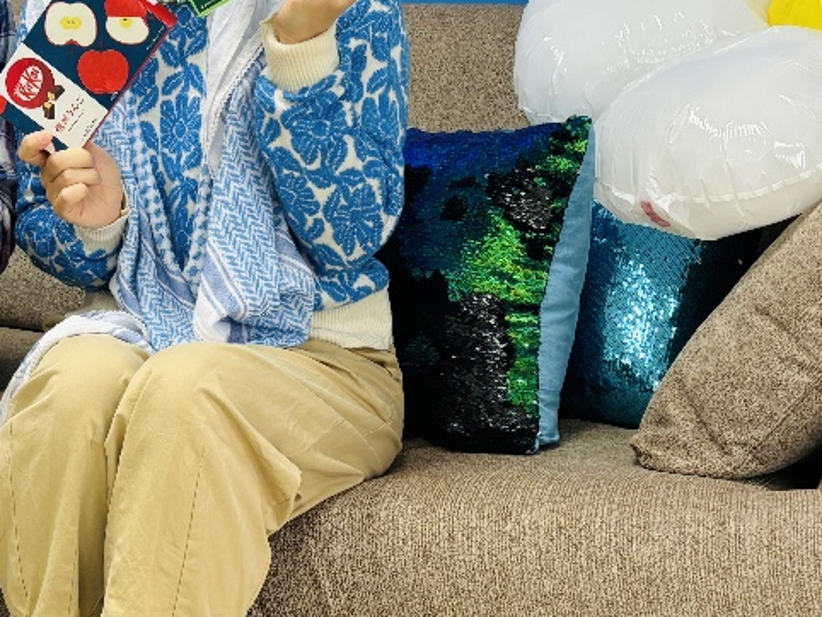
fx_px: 1639
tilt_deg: -10.5
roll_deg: -1.6
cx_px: 130
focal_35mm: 69
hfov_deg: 27.4
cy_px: 290
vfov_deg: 21.3
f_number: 1.6
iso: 100
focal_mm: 5.96
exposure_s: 1/60
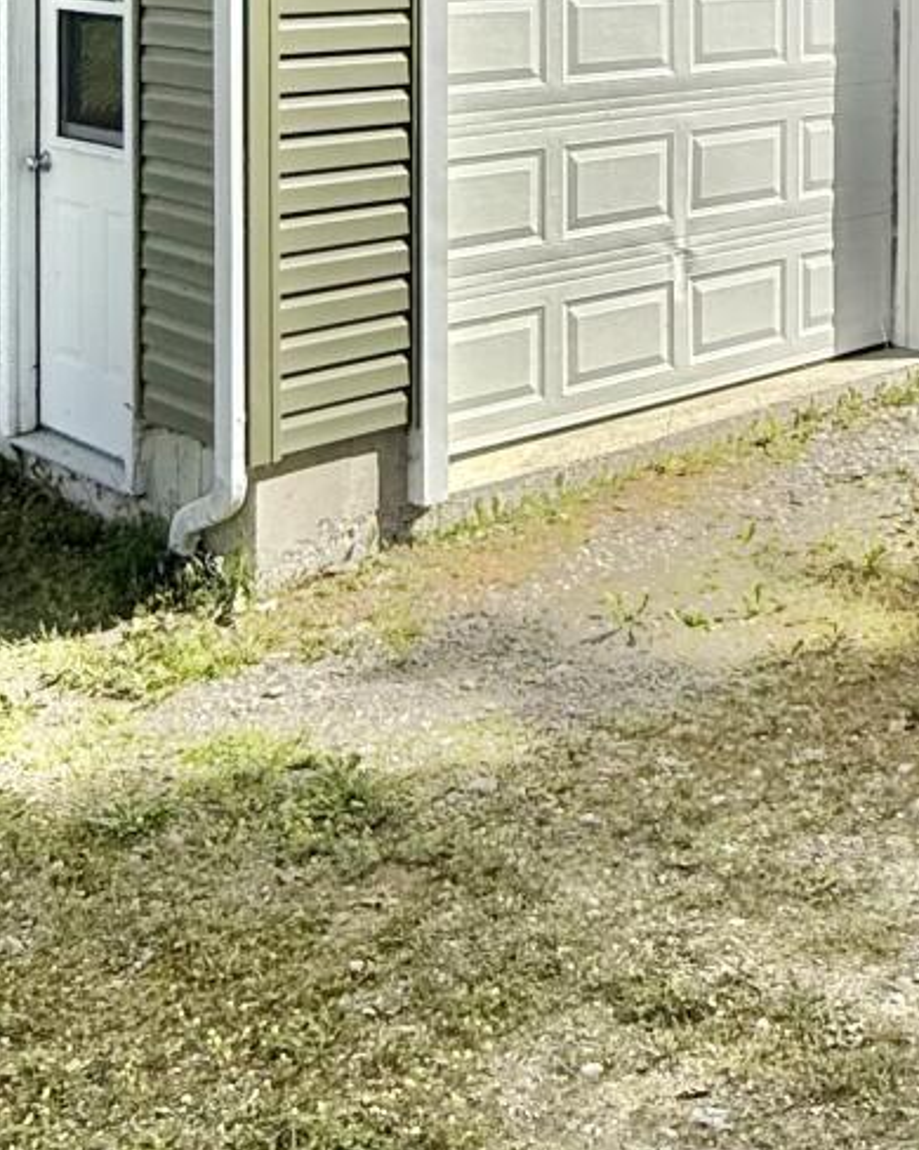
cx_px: 820
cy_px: -68
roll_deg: +0.2
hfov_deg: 26.3
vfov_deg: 30.5
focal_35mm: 56
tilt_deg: -2.0
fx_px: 1905
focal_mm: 2.22
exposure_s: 1/2611
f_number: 2.2
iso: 50
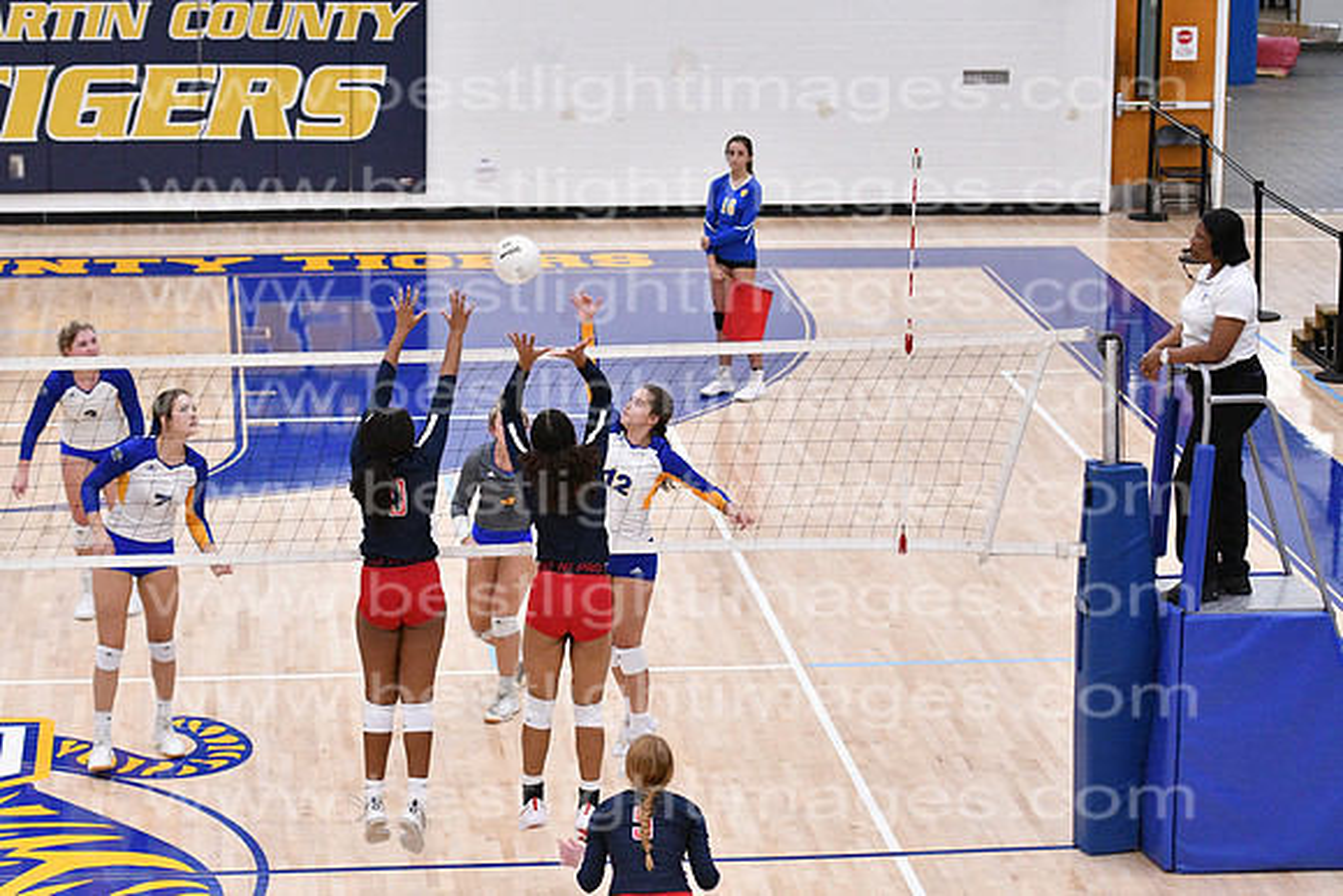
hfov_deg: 19.5
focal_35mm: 105
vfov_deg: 13.0
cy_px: 448
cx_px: 672
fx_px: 3918
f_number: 3.2
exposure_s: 1/1000
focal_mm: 70
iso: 6400
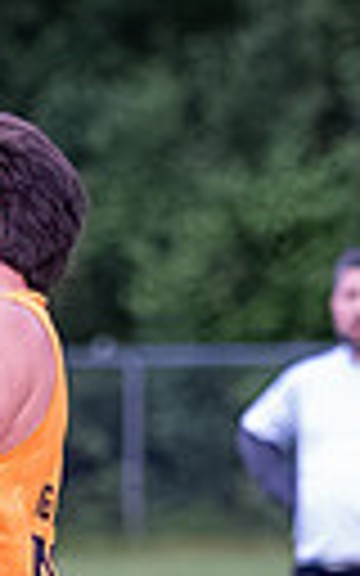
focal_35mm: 1361
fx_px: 21365
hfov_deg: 1.0
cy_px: 461
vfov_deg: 1.5
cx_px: 126
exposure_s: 1/1250
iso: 3200
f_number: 2.8
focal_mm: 142
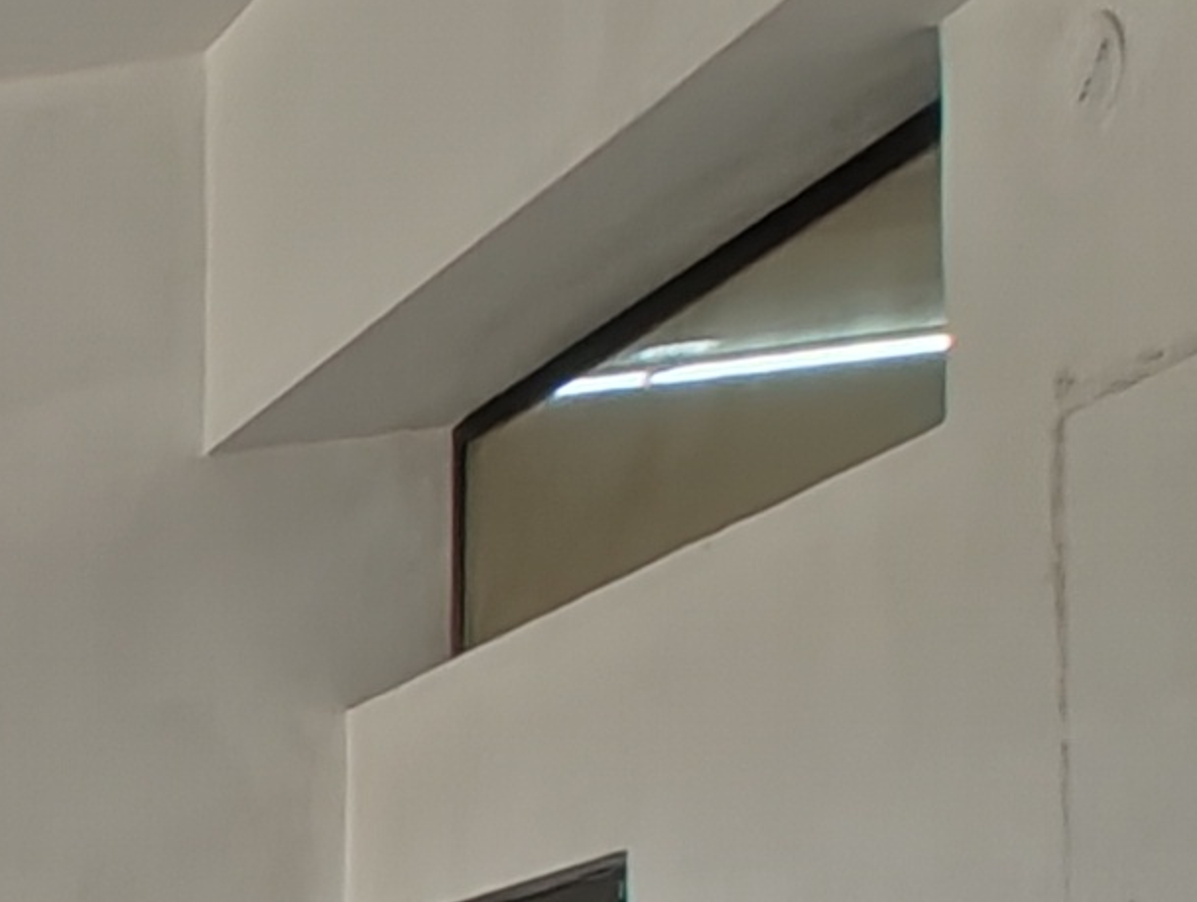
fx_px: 3256
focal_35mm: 94
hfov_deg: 12.4
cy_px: 1501
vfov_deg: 14.3
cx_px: -2134
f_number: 2.2
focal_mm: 2.15
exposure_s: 1/50
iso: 152
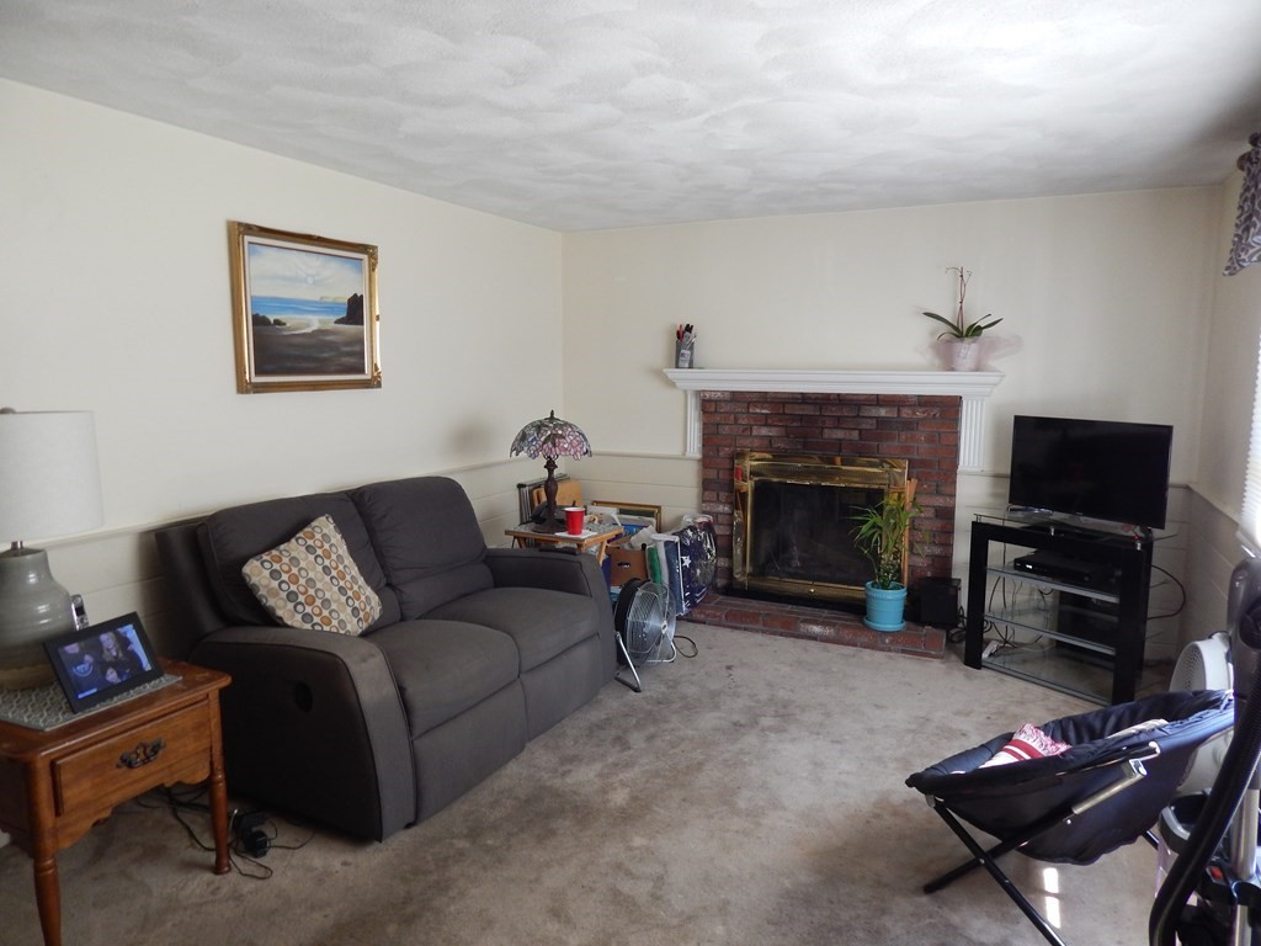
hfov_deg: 73.9
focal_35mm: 23
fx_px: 838
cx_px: 630
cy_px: 473
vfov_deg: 58.9
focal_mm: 4
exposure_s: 1/30
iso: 220
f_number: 3
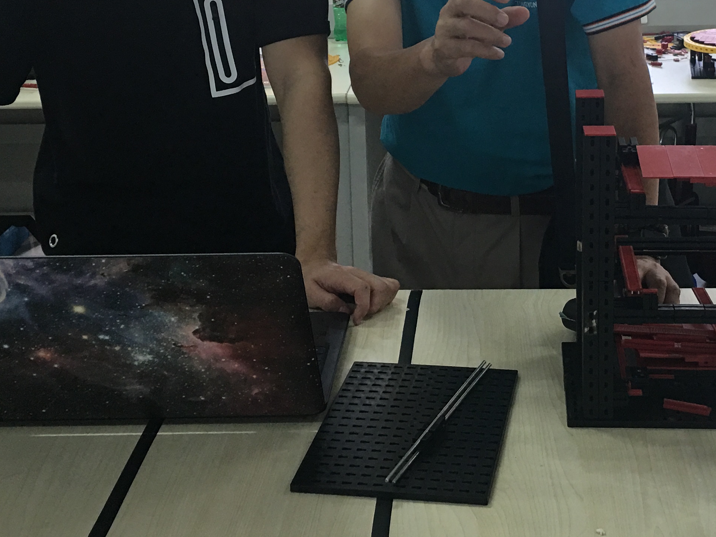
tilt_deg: -13.4
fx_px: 1262
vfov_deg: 23.7
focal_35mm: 61
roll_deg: +1.4
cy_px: 119
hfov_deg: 31.5
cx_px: 456
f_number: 2.2
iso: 64
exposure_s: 1/33
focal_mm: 4.15
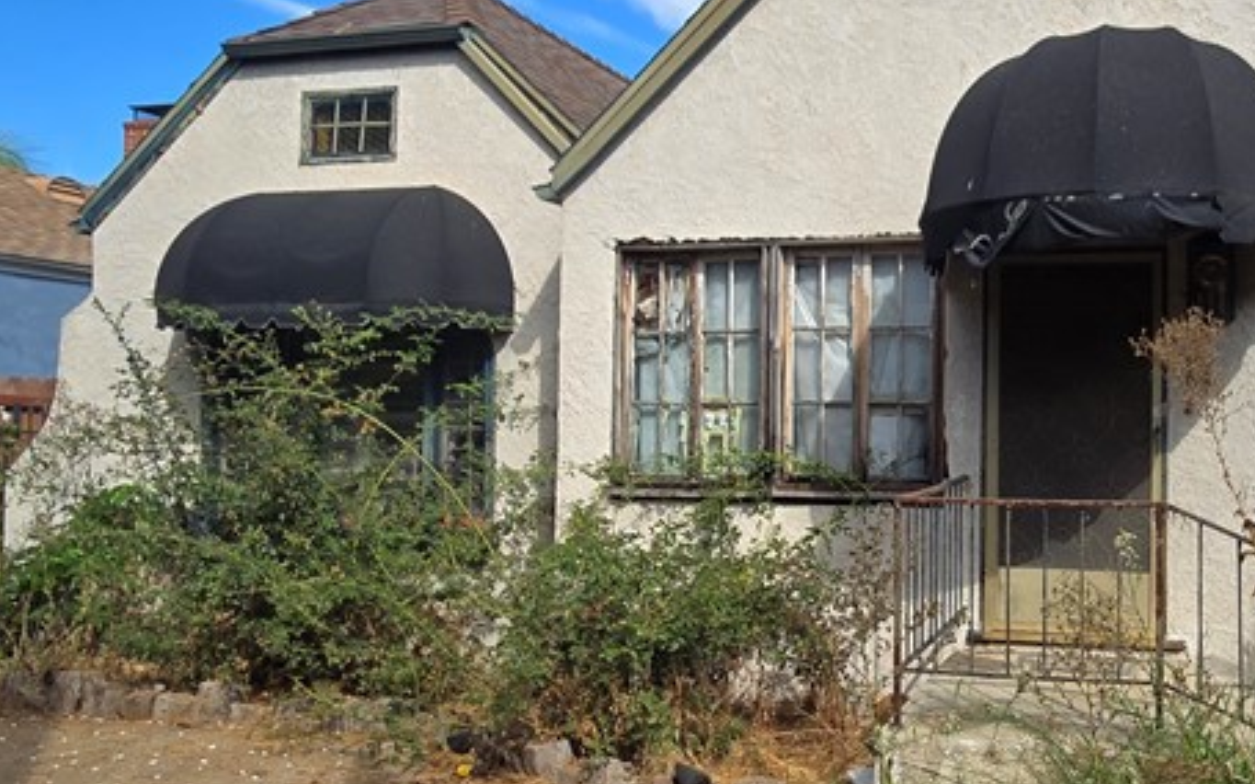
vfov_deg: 40.6
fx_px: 1060
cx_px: 918
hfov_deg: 58.5
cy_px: 395
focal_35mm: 31
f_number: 2.2
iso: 50
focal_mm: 2.2
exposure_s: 1/1533
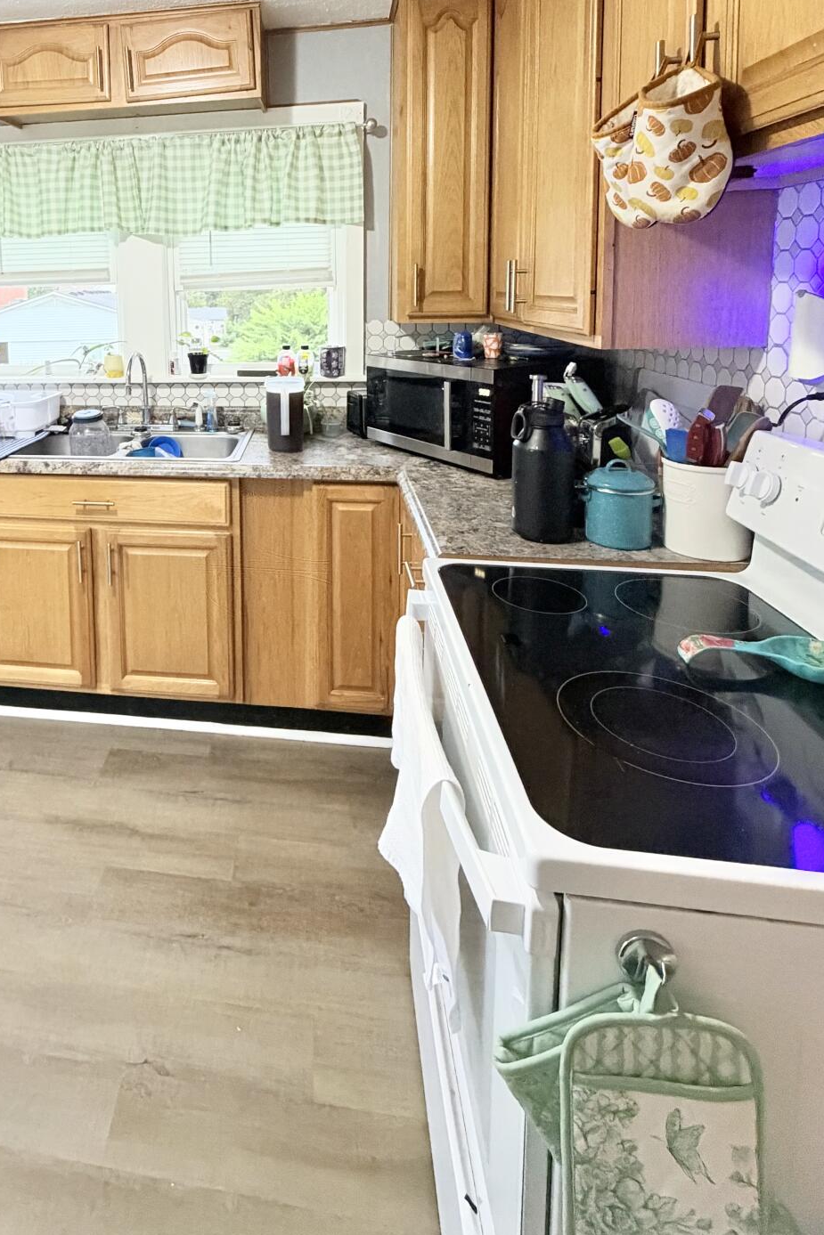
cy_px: 363
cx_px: 202
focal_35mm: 21
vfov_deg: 77.2
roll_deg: +1.1
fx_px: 721
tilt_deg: -4.8
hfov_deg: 56.5
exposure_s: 1/60
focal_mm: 2.22
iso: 640
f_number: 2.2
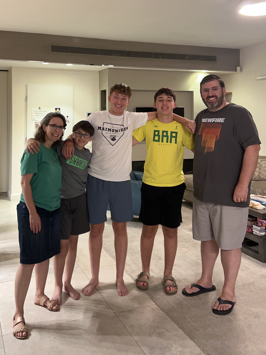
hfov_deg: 53.1
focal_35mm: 26
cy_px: 178
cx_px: 133
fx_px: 266
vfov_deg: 67.3
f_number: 1.5
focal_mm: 5.7
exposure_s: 1/50
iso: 250
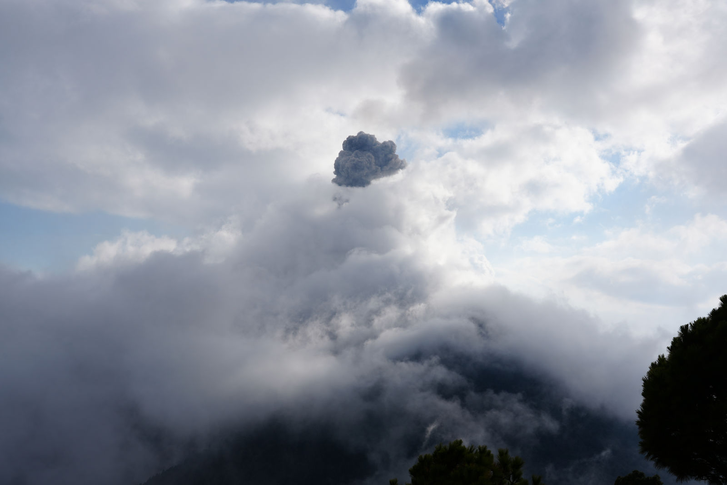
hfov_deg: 47.4
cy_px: 242
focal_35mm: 41
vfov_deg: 32.6
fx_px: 828
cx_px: 364
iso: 100
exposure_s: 1/400
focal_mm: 41
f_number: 10
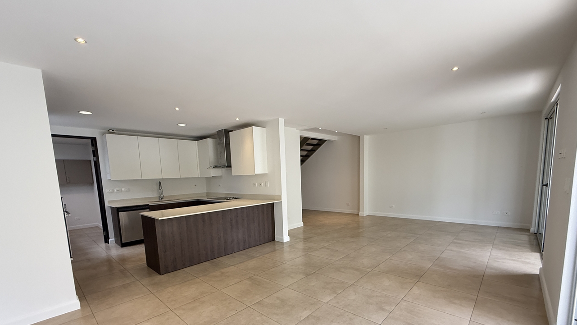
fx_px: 245
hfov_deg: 99.4
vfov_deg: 66.0
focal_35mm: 16
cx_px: 284
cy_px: 206
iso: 250
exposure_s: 1/99
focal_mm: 2.22
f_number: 2.2
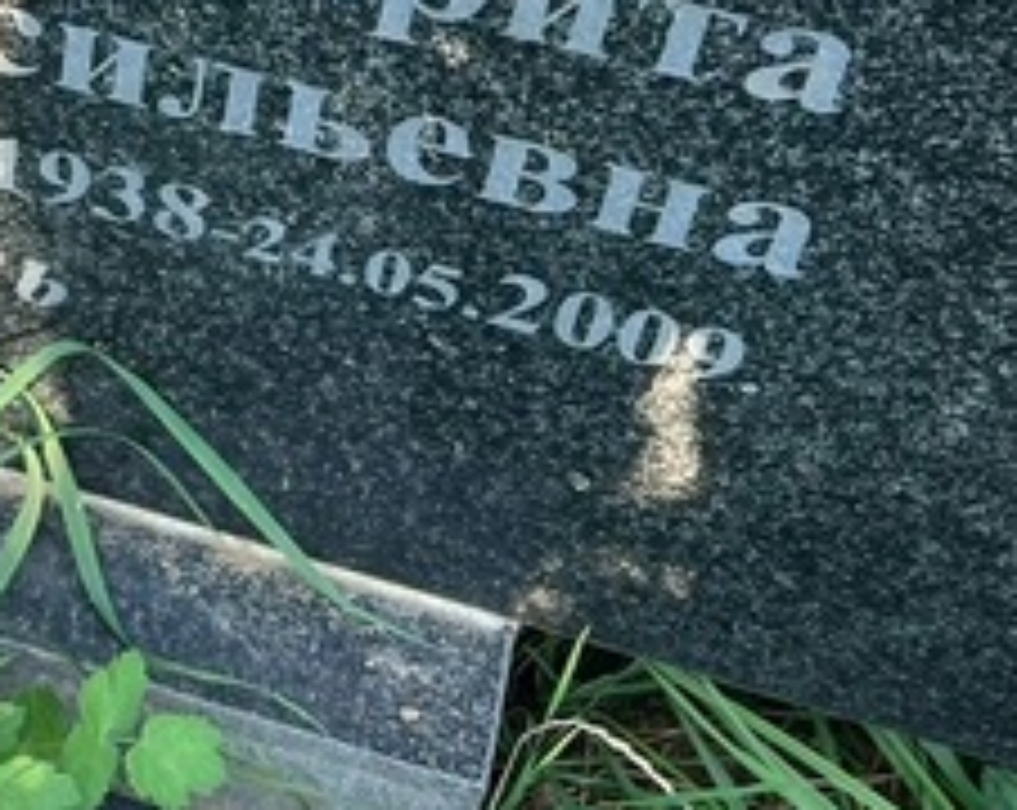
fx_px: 2704
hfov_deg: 20.4
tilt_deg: -40.4
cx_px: -68
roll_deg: -3.1
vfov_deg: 16.6
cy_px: -40
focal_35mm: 90
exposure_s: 1/374
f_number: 1.5
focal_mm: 5.7
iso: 50
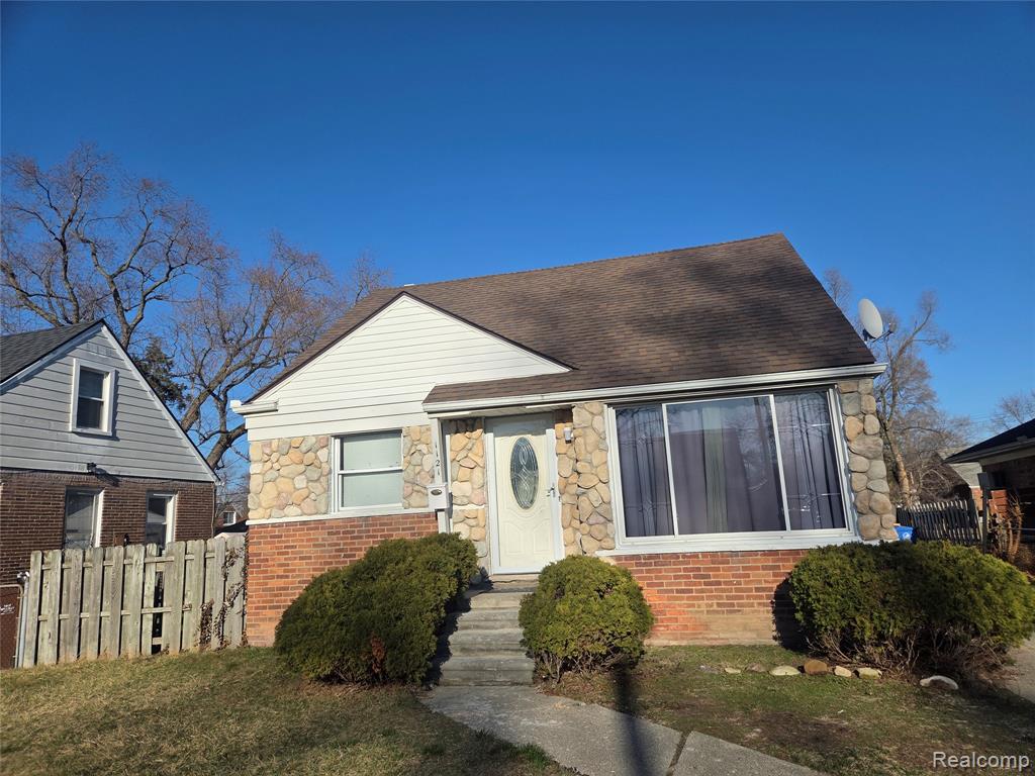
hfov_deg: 73.9
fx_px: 688
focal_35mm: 23
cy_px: 388
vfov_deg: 58.9
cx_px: 518
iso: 80
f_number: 1.8
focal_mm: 5.4
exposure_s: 1/7599
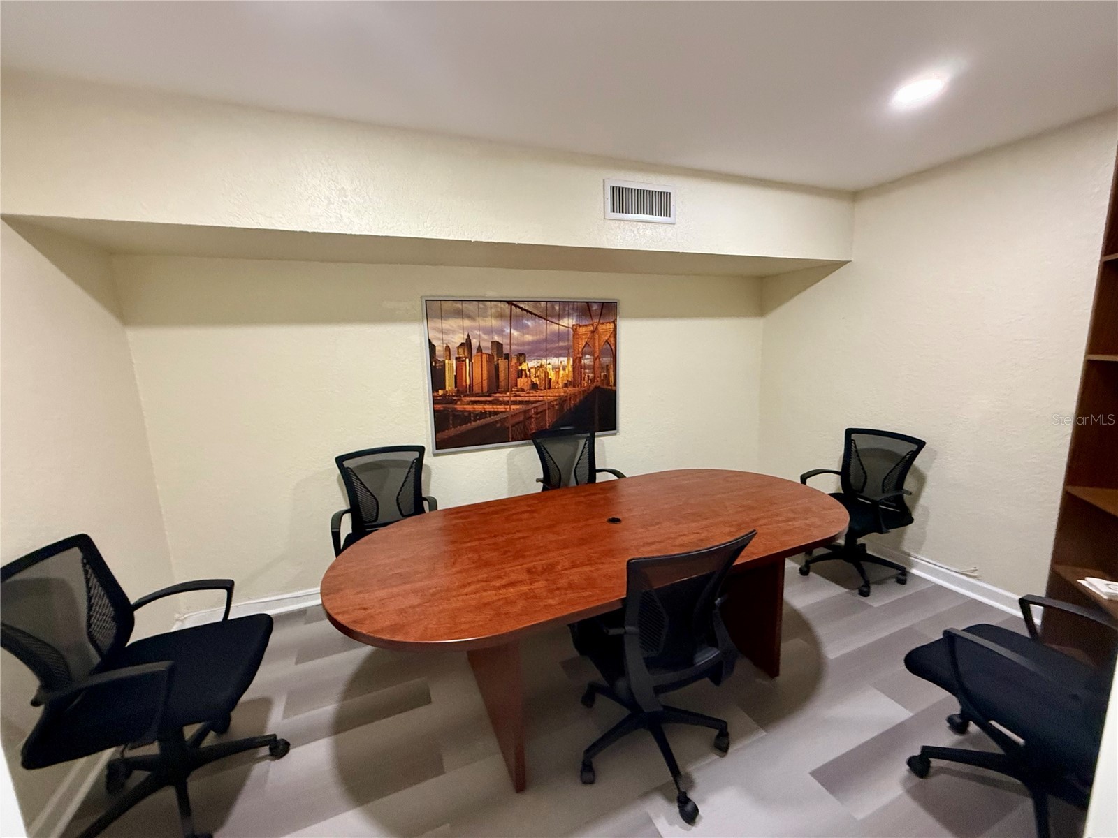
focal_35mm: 14
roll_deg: +1.7
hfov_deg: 102.1
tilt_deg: -9.3
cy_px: 419
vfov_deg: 85.7
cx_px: 559
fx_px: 452
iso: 500
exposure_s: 1/60
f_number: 2.2
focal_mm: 2.22
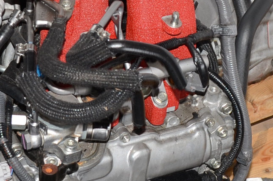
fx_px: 1044
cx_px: 193
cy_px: 2
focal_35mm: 138
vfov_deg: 9.8
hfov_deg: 14.8
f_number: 5
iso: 100
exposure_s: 1/40
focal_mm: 24
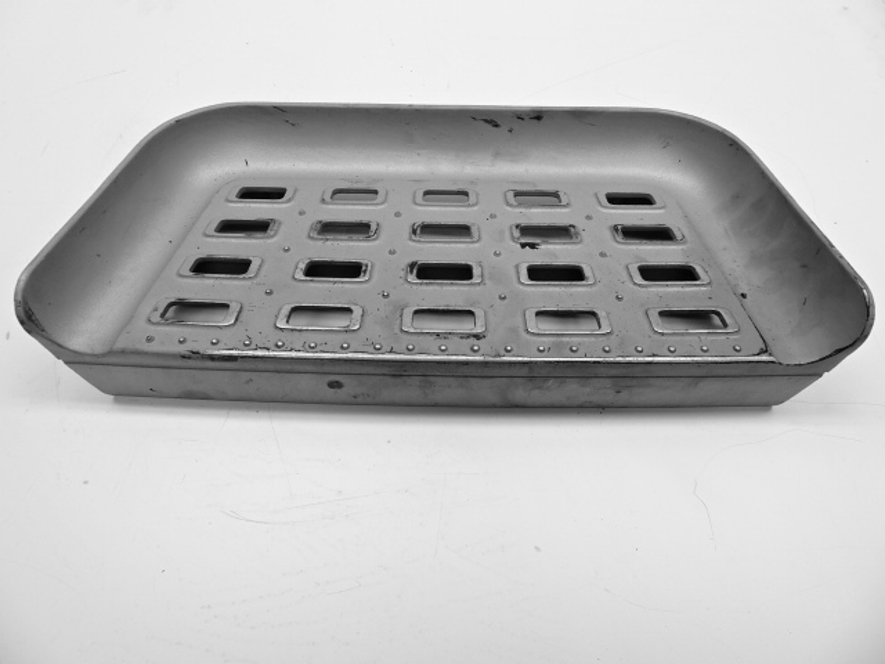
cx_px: 442
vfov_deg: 56.8
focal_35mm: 24
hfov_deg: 71.6
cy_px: 332
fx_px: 614
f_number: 3.5
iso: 80
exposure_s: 1/40
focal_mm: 4.1
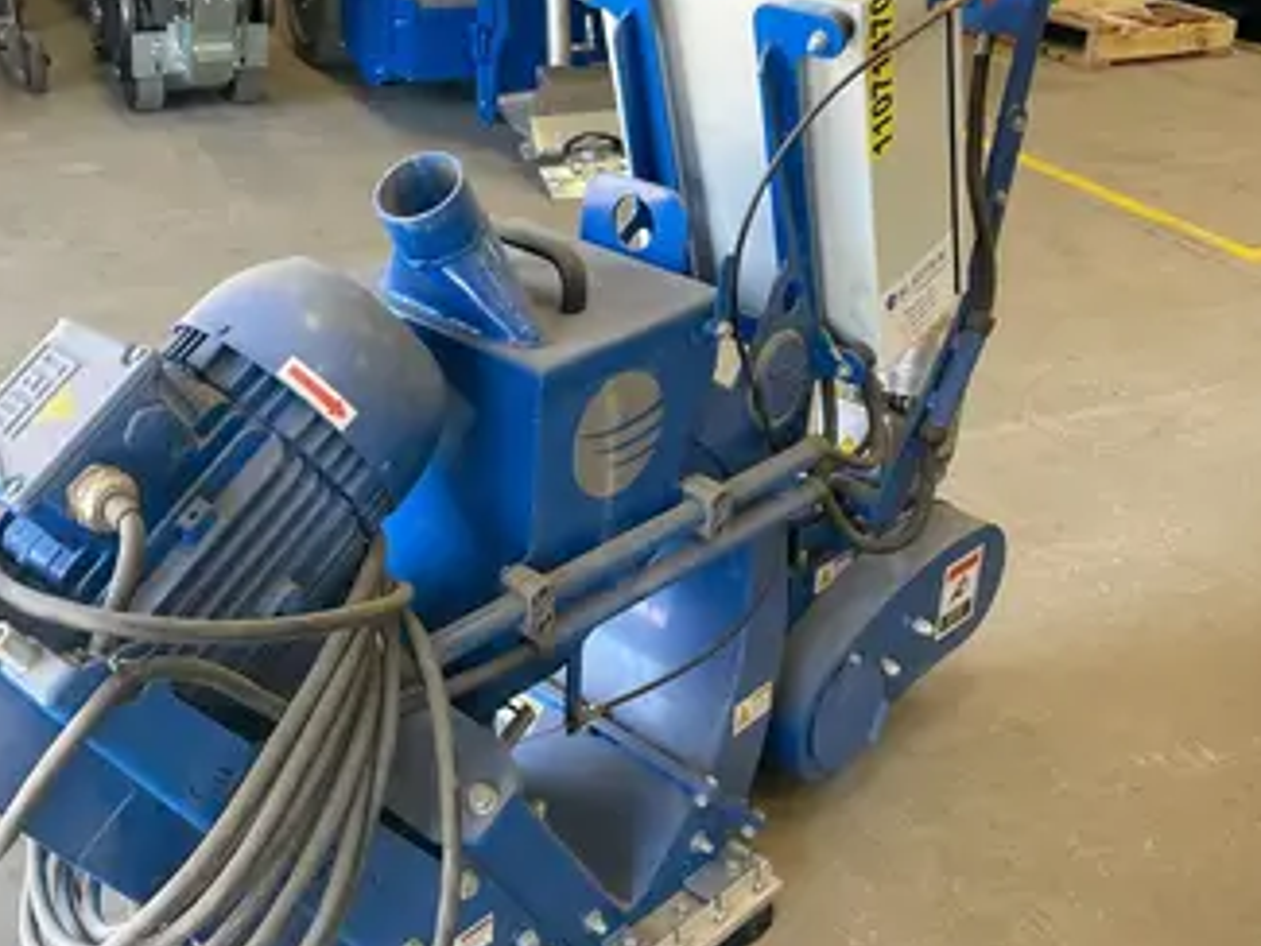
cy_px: 421
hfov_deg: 42.6
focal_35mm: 44
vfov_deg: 32.9
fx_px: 1603
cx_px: 473
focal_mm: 4.2
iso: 100
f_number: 1.6
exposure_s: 1/121
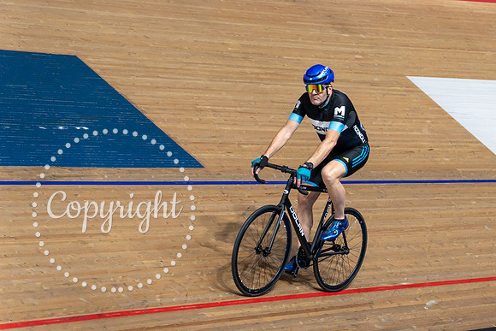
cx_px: 311
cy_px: 123
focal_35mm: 94
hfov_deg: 21.6
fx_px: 1298
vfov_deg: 14.5
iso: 2500
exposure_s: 1/1000
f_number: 2.8
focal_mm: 75
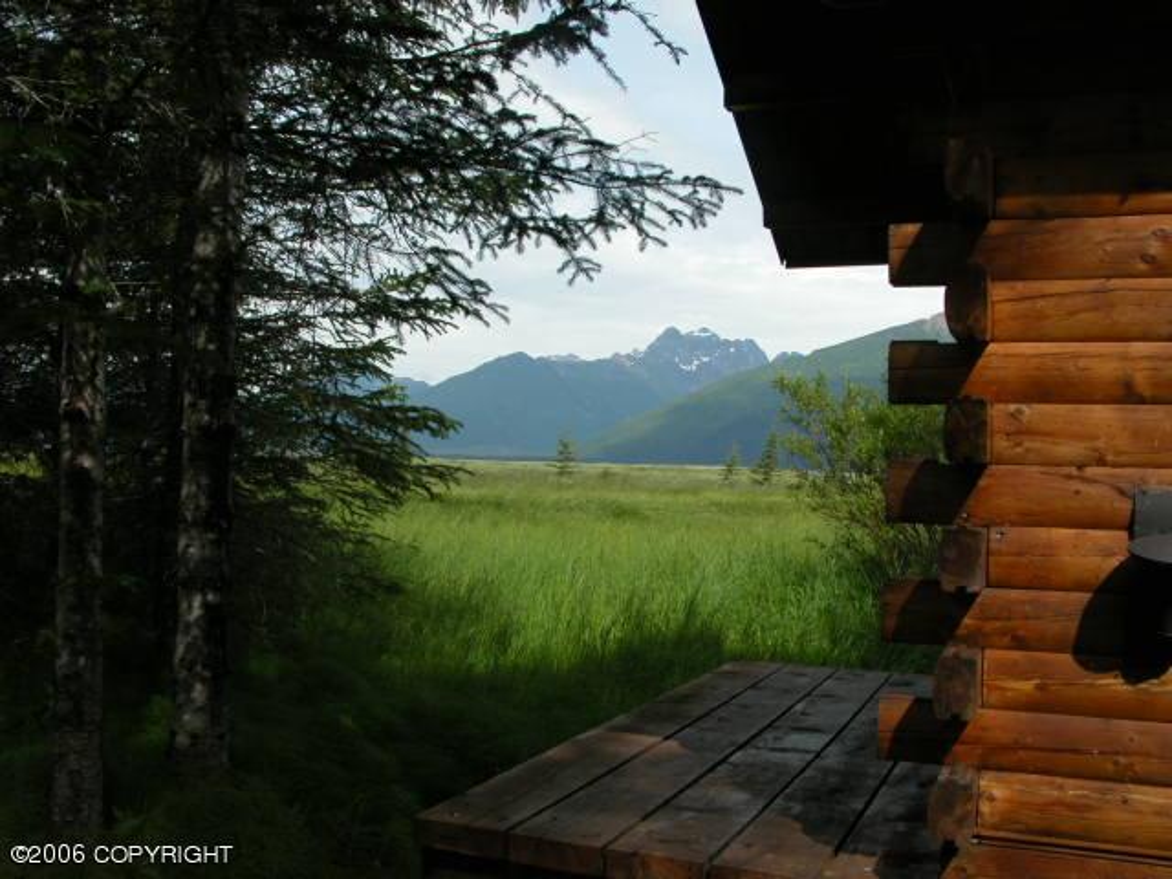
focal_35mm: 35
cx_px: 586
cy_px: 440
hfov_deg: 52.6
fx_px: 1185
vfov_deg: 40.7
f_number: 6.3
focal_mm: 8.9
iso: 100
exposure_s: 1/363
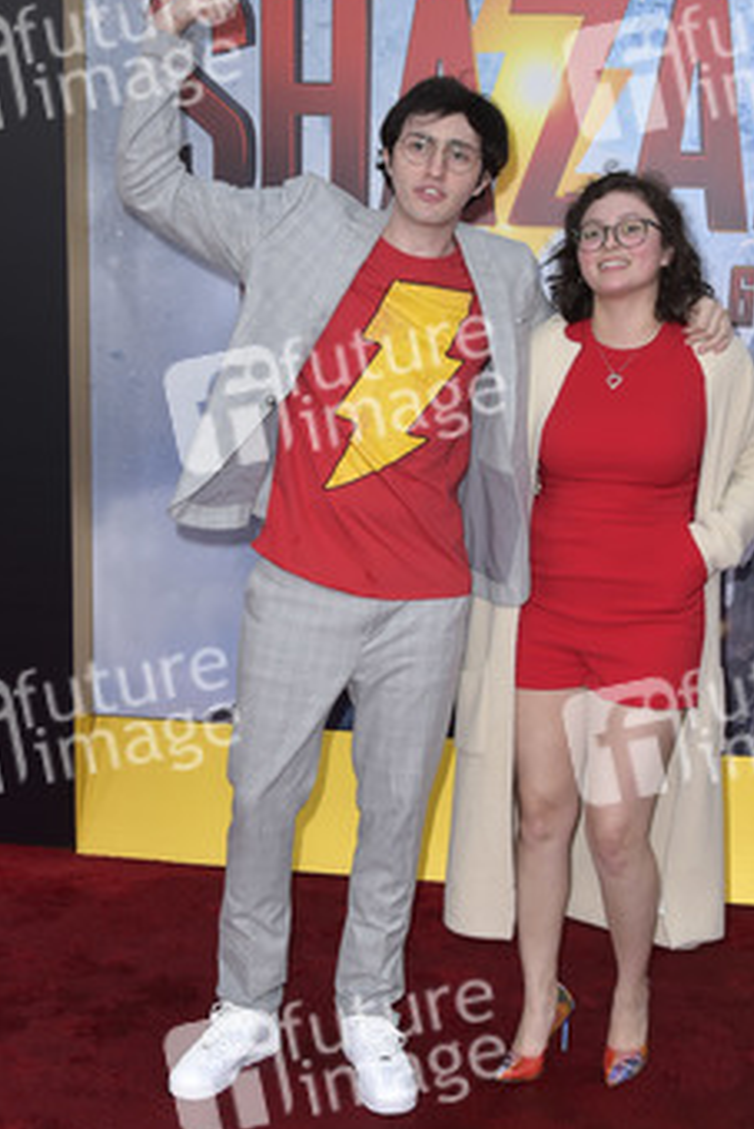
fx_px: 1475
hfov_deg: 28.6
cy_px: 561
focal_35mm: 47
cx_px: 433
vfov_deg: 41.9
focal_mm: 40
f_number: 6.3
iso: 320
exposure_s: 1/250
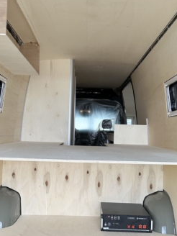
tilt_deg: -3.5
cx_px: 81
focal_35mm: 39
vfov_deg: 47.7
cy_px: 136
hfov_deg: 36.8
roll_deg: -1.3
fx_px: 266
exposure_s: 1/333
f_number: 1.78
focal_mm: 6.86
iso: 80
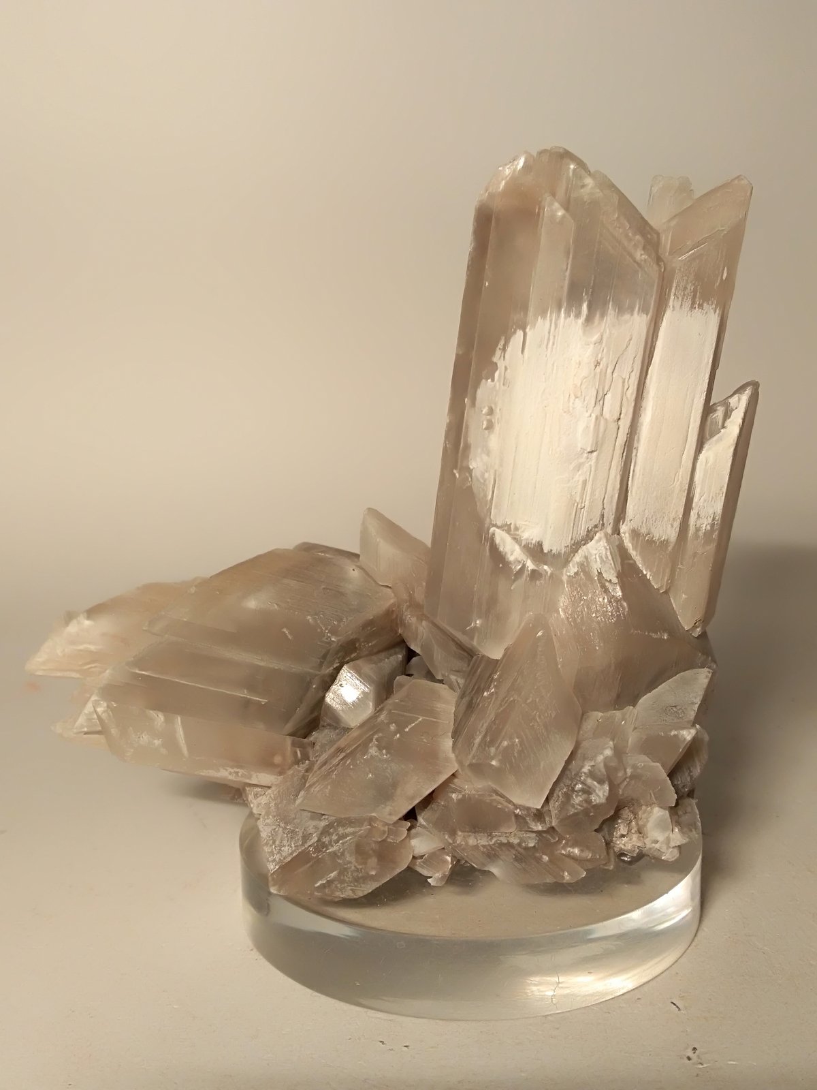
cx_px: 408
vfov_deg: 67.3
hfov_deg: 53.1
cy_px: 545
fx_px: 818
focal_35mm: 26
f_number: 2
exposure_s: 1/100
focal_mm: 3.54
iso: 175
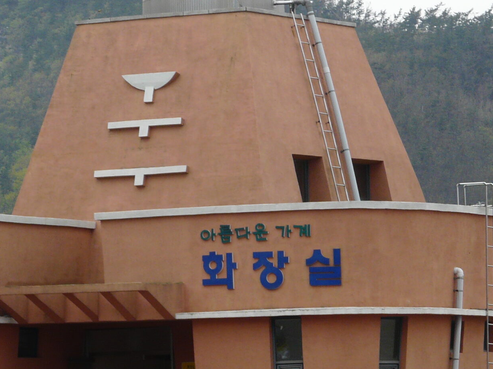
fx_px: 4856
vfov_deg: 4.4
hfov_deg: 5.8
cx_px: 181
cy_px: 239
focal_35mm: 341
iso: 100
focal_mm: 27
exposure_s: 1/250
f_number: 5
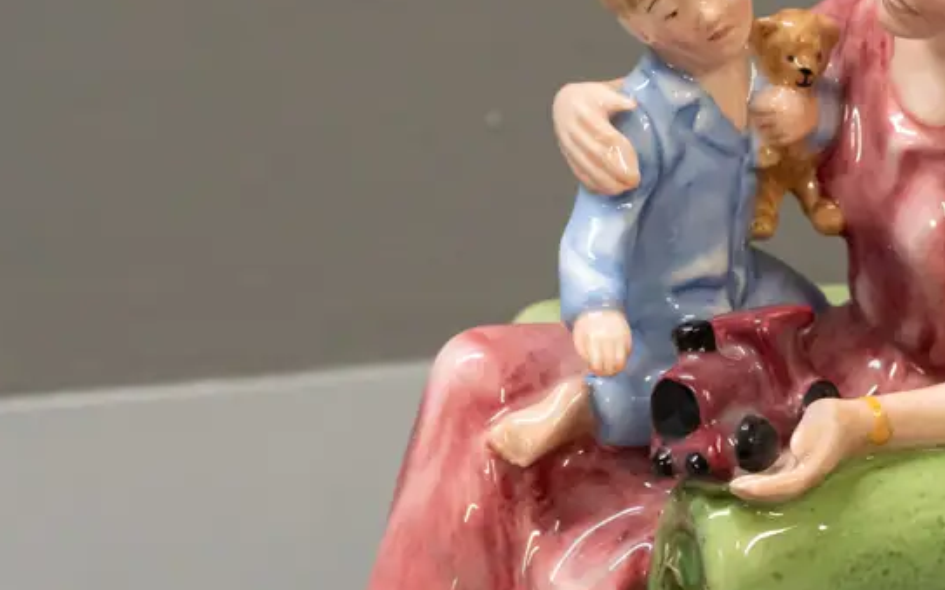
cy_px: 376
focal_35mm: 100
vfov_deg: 13.1
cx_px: 797
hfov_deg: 20.5
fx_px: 2575
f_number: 5.6
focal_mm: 25
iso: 3200
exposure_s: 1/125
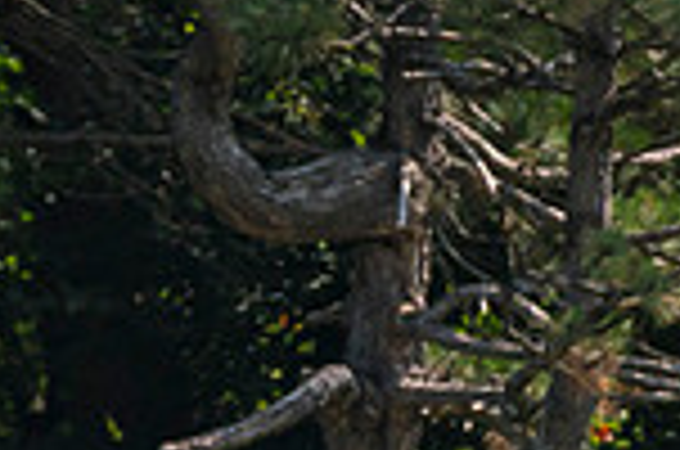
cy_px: 748
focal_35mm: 1592
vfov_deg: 0.9
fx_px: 30008
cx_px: -607
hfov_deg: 1.3
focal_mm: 200
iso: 400
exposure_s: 1/5000
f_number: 2.8
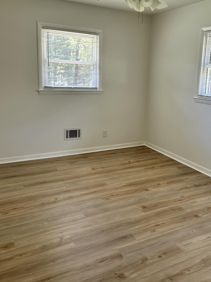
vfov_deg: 56.5
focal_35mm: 32
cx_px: 131
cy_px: 116
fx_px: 260
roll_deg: -3.7
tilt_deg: -8.2
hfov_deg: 43.8
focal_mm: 6.86
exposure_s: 1/121
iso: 160
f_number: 1.78
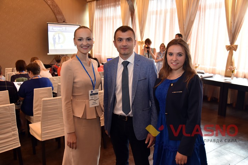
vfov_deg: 39.9
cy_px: 82
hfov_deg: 57.2
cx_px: 124
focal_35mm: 33
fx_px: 227
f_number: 3.8
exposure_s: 1/20
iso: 640
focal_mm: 22
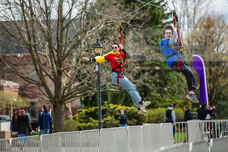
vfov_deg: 6.9
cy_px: 76
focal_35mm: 200
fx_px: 1267
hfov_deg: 10.3
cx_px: 114
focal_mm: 200
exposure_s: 1/1000
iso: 200
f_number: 3.5
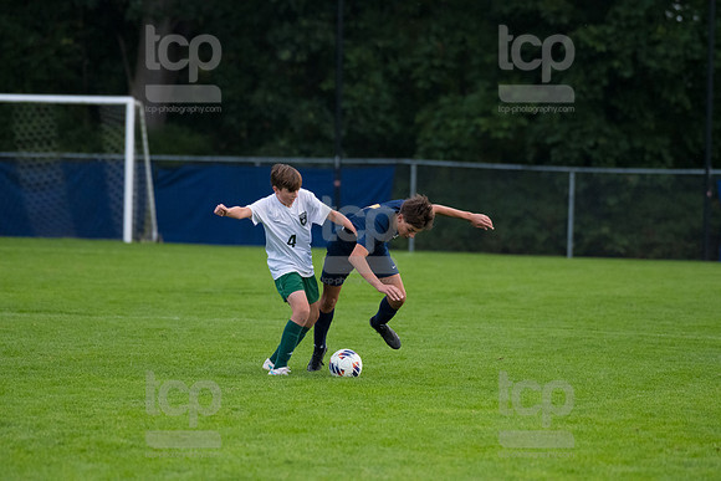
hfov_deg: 6.1
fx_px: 6811
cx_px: 360
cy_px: 240
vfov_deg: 4.0
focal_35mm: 340
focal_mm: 340
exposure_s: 1/2000
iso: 3200
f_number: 5.6
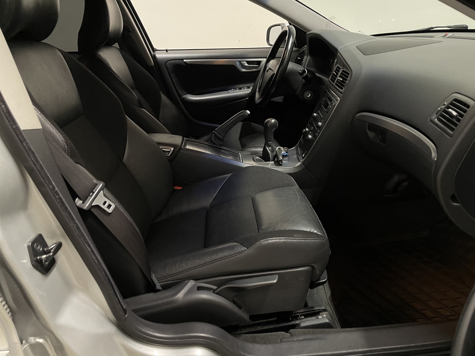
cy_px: 178
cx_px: 238
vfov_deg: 53.1
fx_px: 357
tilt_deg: -21.5
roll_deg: +4.7
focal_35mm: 26
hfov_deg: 67.3
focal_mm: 4.2
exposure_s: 1/50
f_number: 1.6
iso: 200
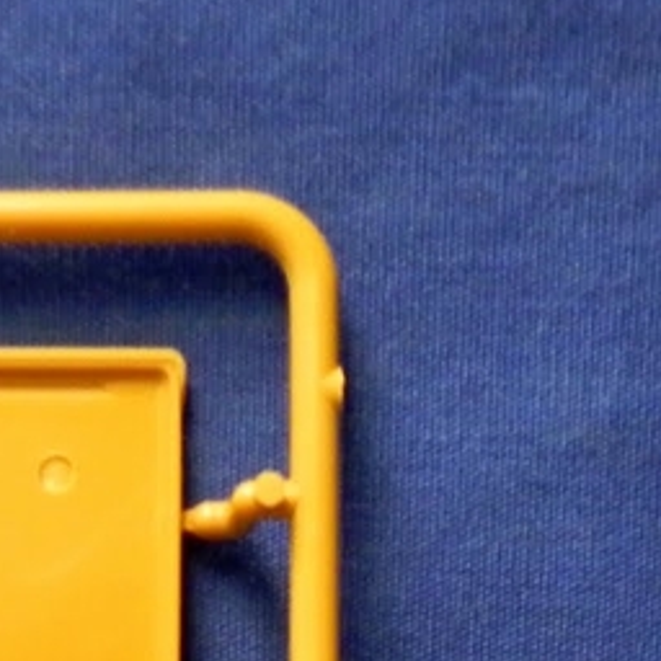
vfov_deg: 12.4
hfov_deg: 13.5
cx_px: 67
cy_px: 1219
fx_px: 2765
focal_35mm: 128
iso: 400
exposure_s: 1/24.6
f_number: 2.8
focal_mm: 5.2
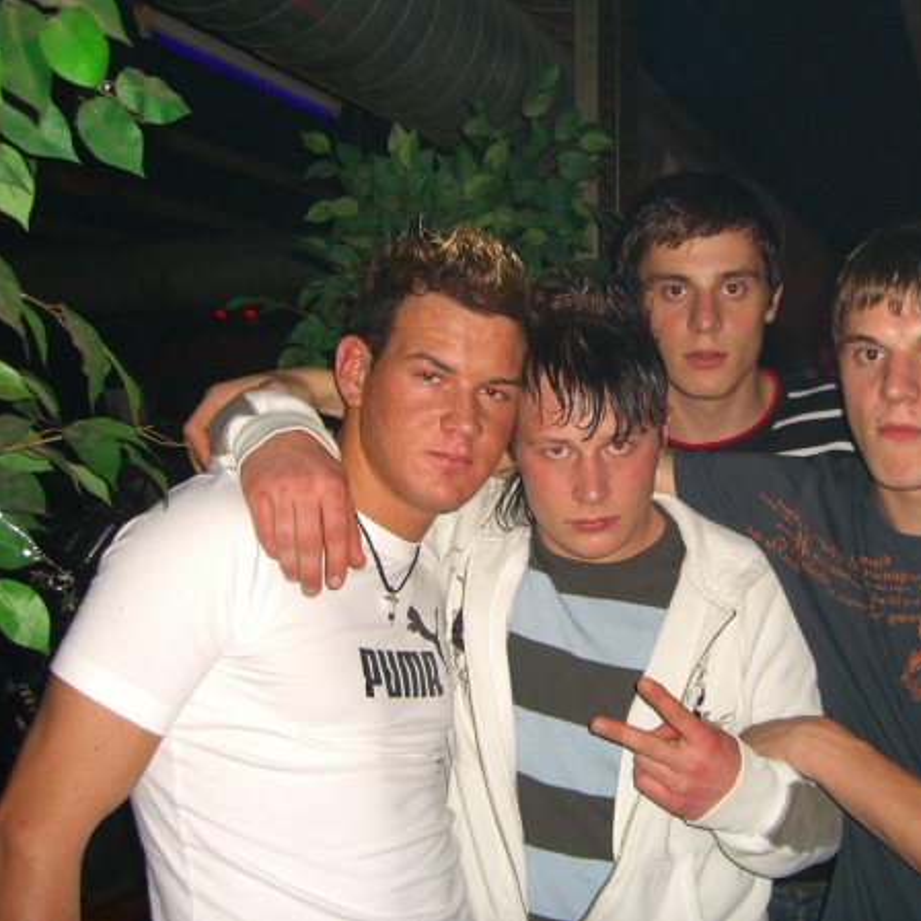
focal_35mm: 45
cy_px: 460
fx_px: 1355
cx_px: 613
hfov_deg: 37.2
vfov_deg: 37.6
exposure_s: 1/60
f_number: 2.8
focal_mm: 7.9
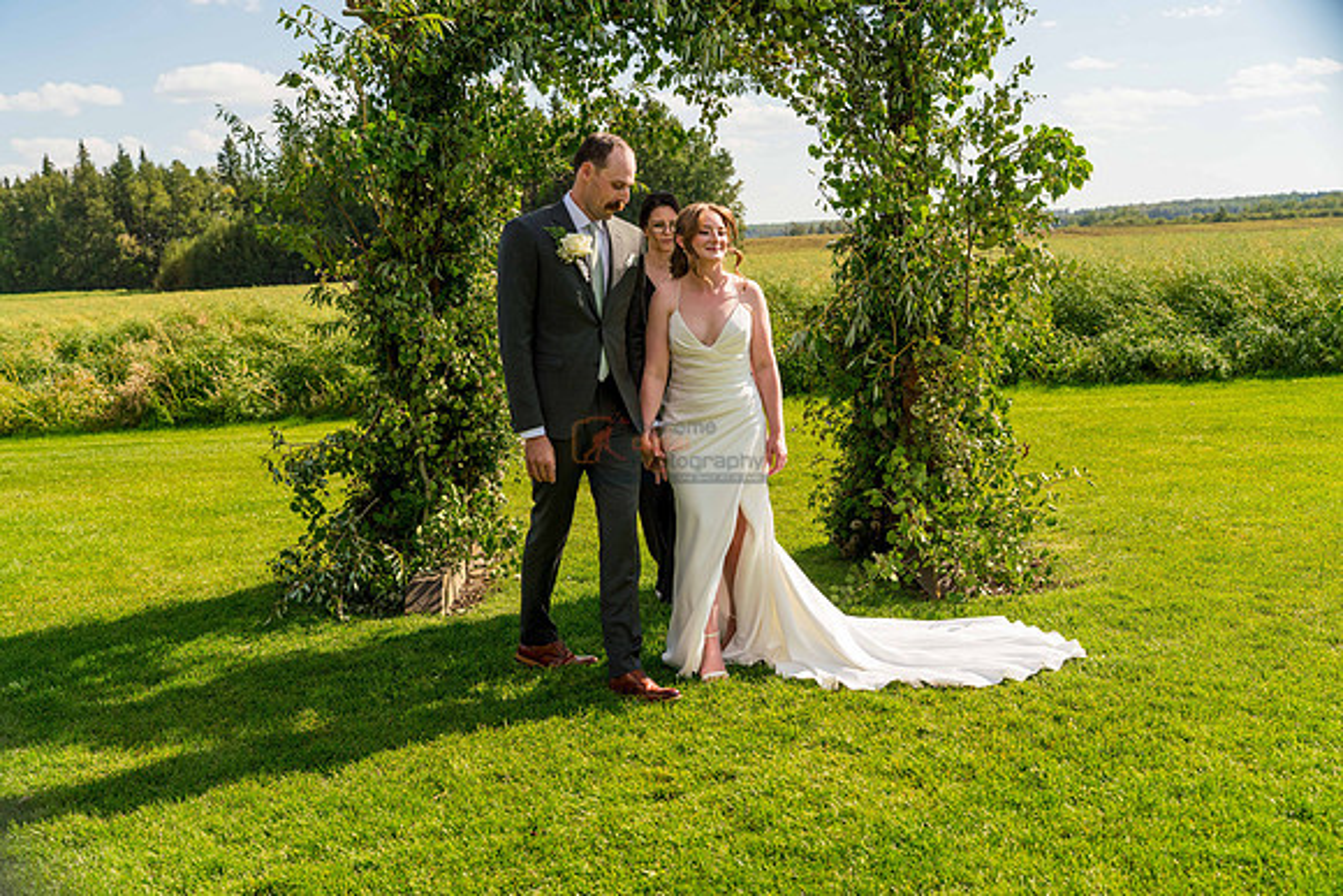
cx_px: 672
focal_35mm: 41
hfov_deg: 47.4
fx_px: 1530
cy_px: 448
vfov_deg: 32.6
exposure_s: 1/2000
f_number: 4.5
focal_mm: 41
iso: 400
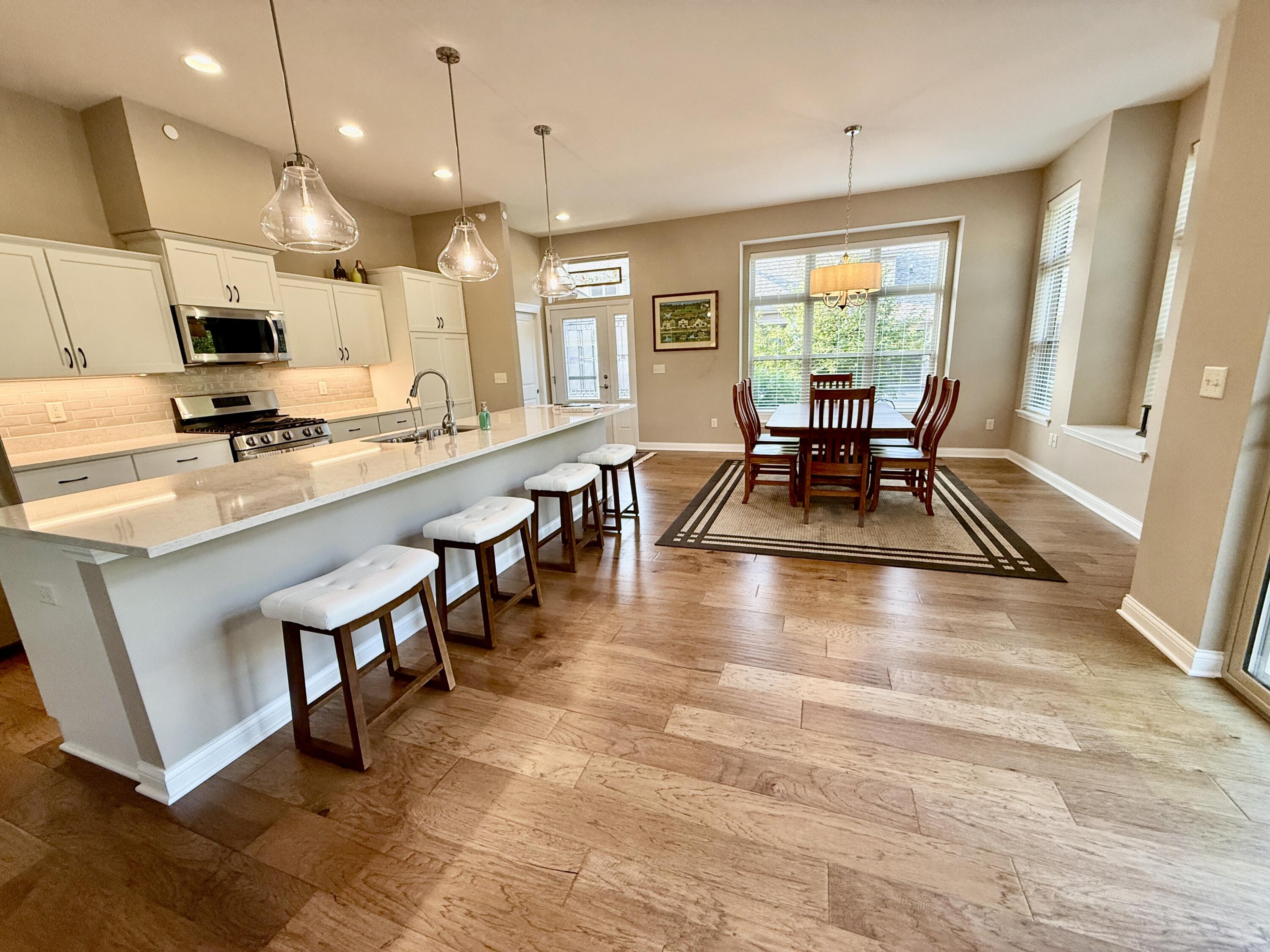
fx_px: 514
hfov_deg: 102.1
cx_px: 635
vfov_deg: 85.7
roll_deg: +1.8
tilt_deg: -12.2
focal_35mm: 14
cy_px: 476
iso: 160
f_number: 2.2
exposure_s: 1/120
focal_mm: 2.22
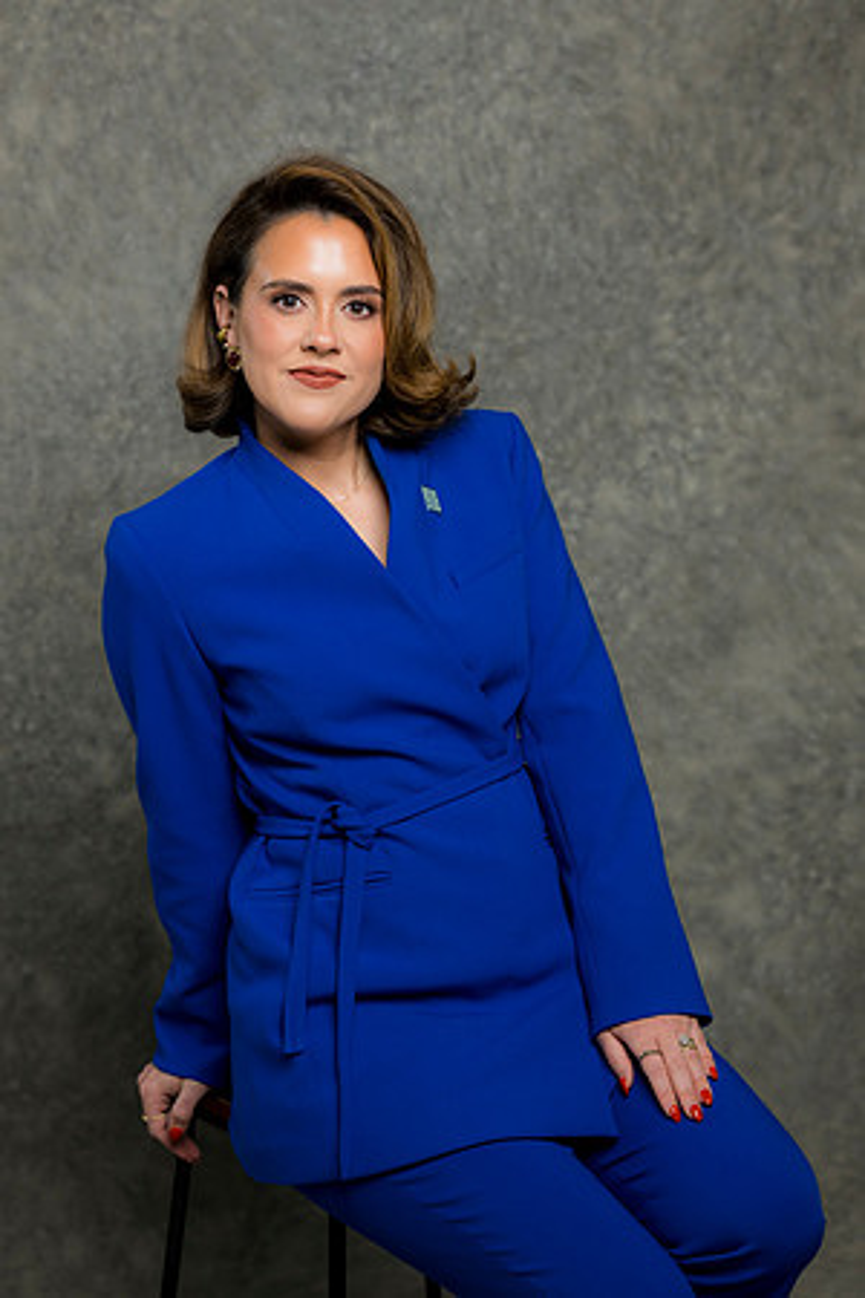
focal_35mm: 85
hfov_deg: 16.1
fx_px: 3063
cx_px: 432
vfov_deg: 23.9
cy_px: 649
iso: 125
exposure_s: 1/200
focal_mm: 85
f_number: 5
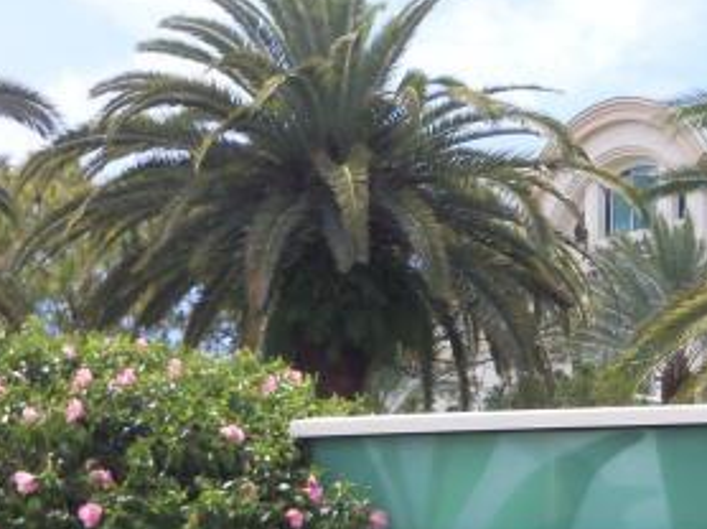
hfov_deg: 17.2
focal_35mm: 113
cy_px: 473
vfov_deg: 13.0
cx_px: 636
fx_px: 2306
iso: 64
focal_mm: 8.7
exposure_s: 1/250
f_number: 4.6
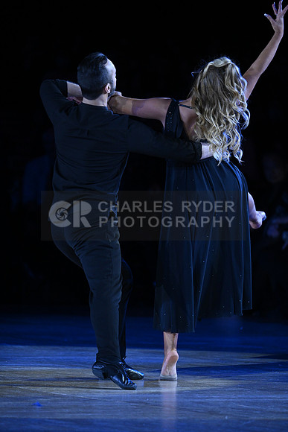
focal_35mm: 360
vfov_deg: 5.7
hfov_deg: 3.8
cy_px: 216
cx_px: 144
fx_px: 4317
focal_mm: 360
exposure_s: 1/320
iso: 3200
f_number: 5.6
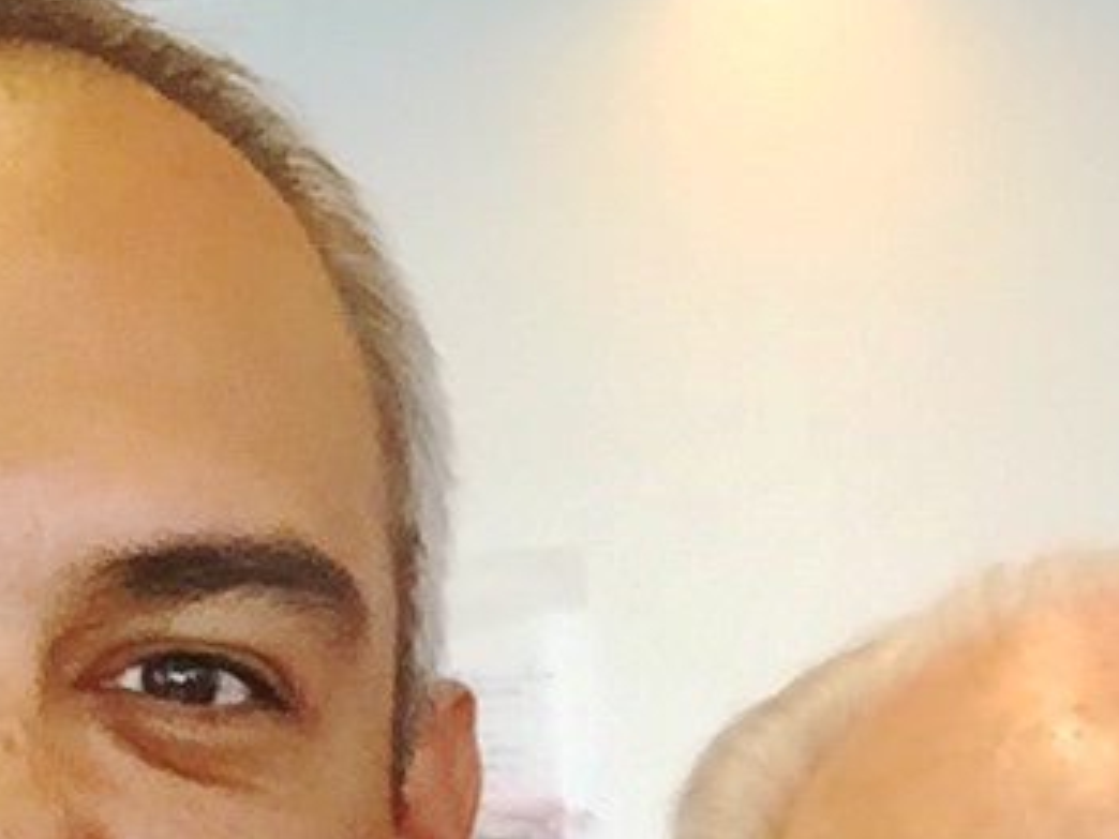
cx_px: 743
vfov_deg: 12.5
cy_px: 1154
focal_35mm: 114
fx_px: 3685
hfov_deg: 17.2
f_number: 2.2
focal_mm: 2.65
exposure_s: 1/100
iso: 50
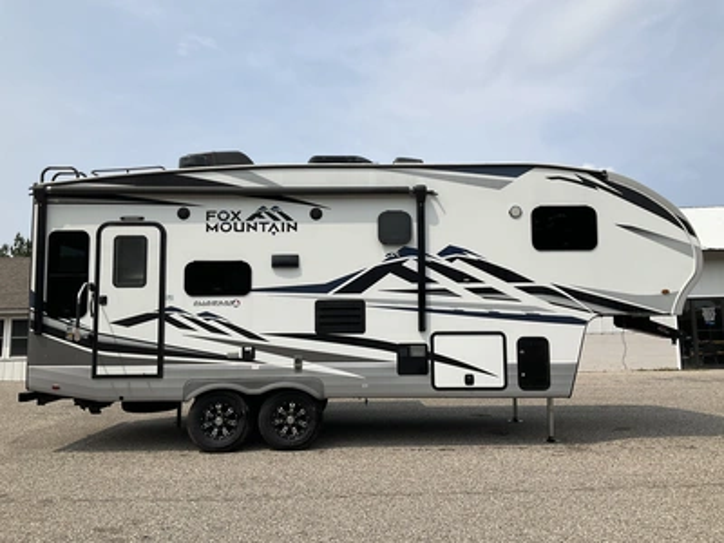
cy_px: 272
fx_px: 607
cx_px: 362
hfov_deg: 61.7
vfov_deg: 48.2
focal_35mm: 29
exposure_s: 1/3125
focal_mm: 3
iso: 25
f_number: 1.8
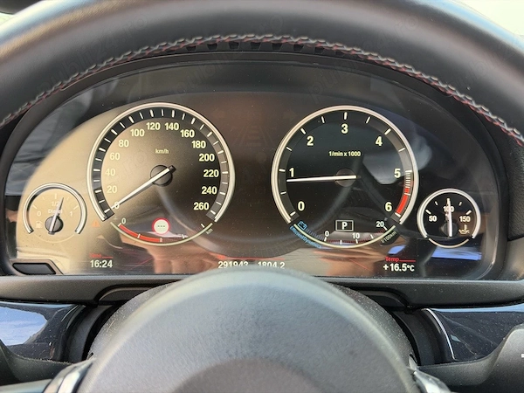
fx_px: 727
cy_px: 196
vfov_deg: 30.3
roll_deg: -0.1
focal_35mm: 48
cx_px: 262
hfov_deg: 39.7
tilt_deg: -13.2
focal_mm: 6.76
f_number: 1.78
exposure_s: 1/71
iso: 100
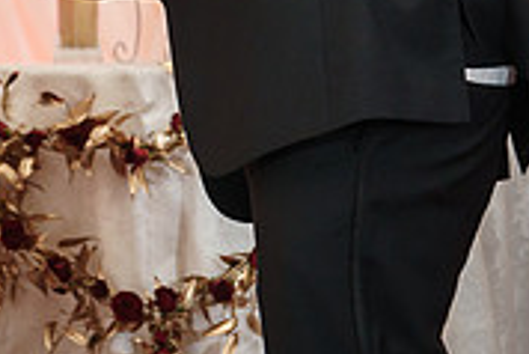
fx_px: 6956
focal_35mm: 473
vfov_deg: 2.9
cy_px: -183
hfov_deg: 4.4
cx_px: 131
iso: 2000
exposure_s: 1/100
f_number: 4
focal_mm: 144
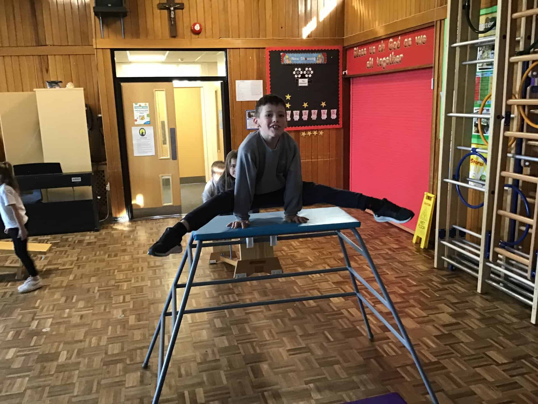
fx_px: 482
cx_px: 269
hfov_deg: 58.4
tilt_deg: -11.8
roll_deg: +1.3
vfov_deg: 45.4
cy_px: 202
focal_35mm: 31
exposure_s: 1/33
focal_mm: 3.3
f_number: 2.4
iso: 250
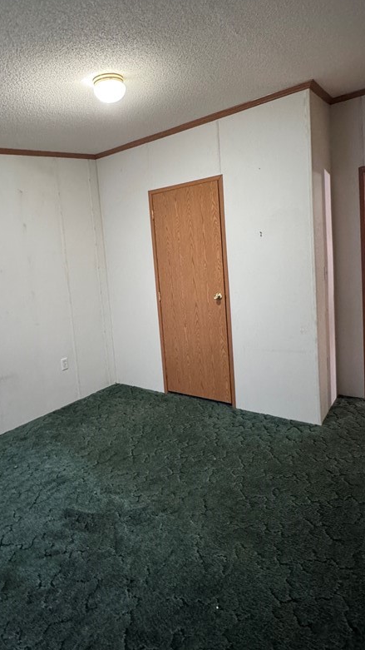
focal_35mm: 20
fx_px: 344
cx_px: 194
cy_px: 295
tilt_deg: -4.8
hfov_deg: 55.8
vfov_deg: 86.4
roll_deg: +3.8
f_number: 2.2
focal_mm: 2.22
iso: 1000
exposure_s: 1/60
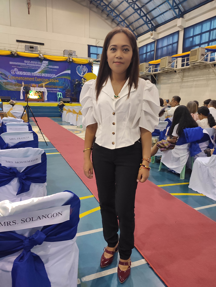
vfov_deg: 69.4
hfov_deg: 54.9
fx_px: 208
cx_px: 108
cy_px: 144
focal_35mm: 25
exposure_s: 1/20
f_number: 1.9
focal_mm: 6.04
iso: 525
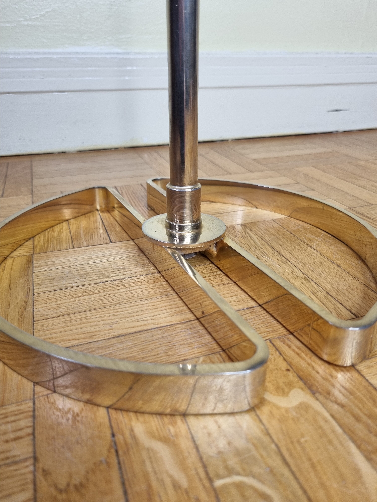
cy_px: 251
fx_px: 378
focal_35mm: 26
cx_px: 188
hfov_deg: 53.1
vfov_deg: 67.3
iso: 100
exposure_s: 1/100
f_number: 1.8
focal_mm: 5.4
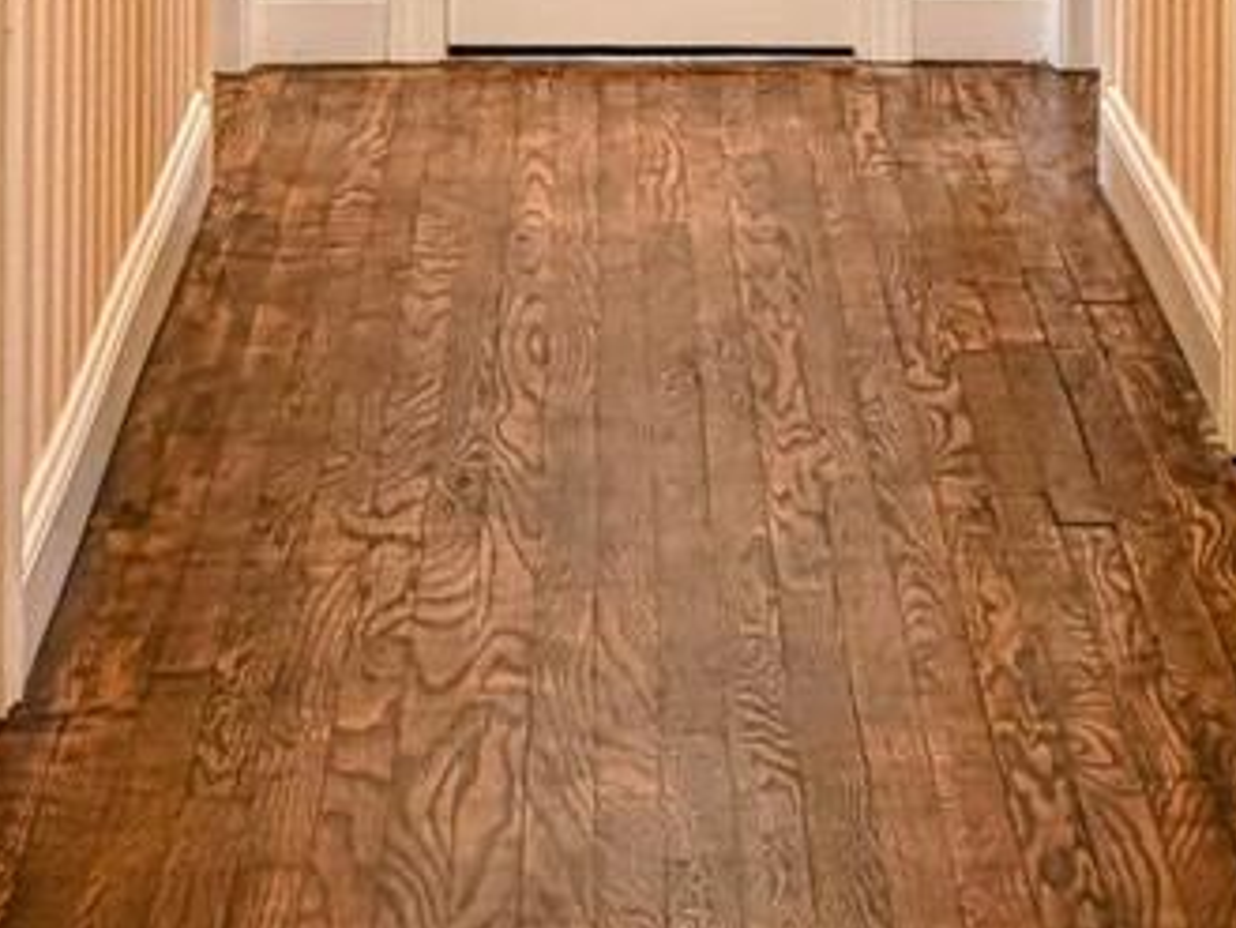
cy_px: -808
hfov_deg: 13.2
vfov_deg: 9.4
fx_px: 5322
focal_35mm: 149
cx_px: 556
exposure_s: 1/120
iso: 38
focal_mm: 6.9
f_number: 1.68
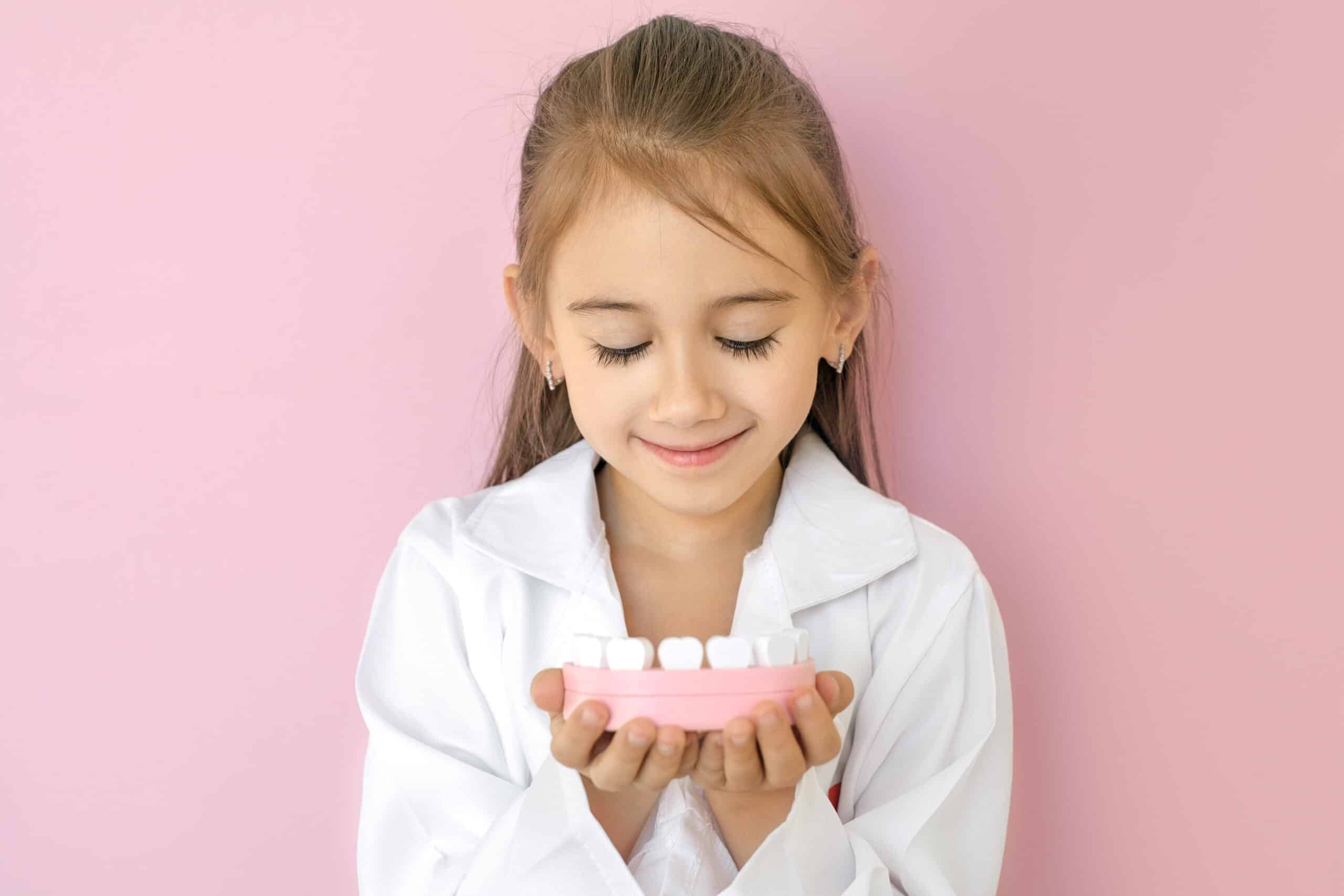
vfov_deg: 25.5
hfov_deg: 37.5
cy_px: 448
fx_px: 1979
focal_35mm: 53
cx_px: 672
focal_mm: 35
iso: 200
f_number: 3.6
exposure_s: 1/250
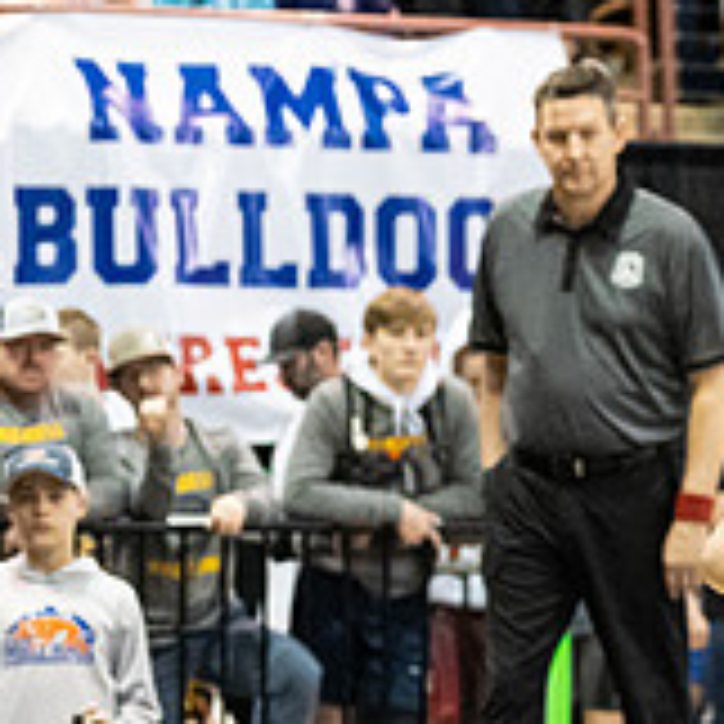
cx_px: 1169
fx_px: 6507
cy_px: 447
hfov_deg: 6.3
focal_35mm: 275
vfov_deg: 6.4
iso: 16000
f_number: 4
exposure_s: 1/500
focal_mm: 90
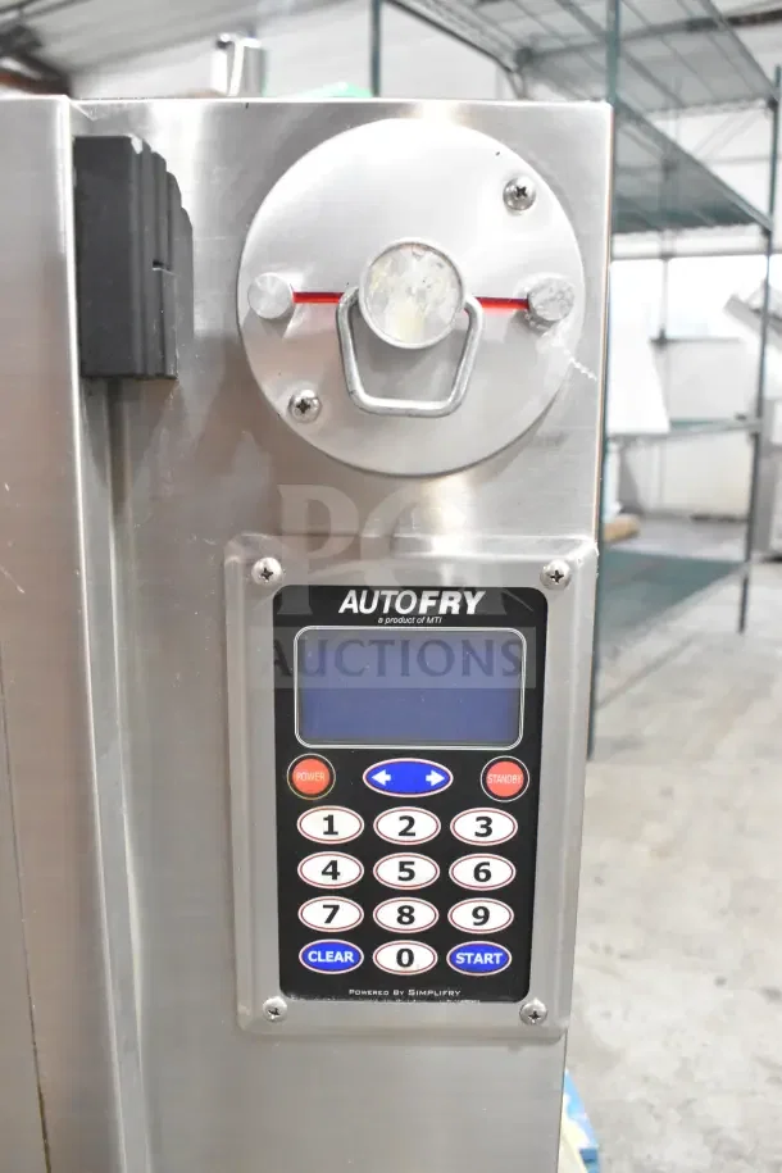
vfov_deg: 61.9
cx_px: 391
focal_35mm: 30
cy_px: 586
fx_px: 977
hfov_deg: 43.6
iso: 6400
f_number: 7.1
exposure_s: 1/160
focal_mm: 20
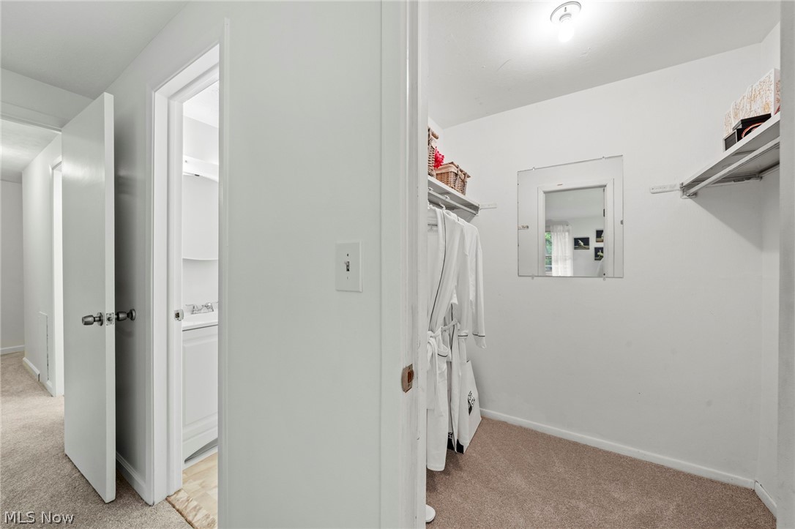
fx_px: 287
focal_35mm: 13
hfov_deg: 108.4
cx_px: 398
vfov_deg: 85.4
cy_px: 264
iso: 250
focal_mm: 13
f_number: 9
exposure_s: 1/1.67
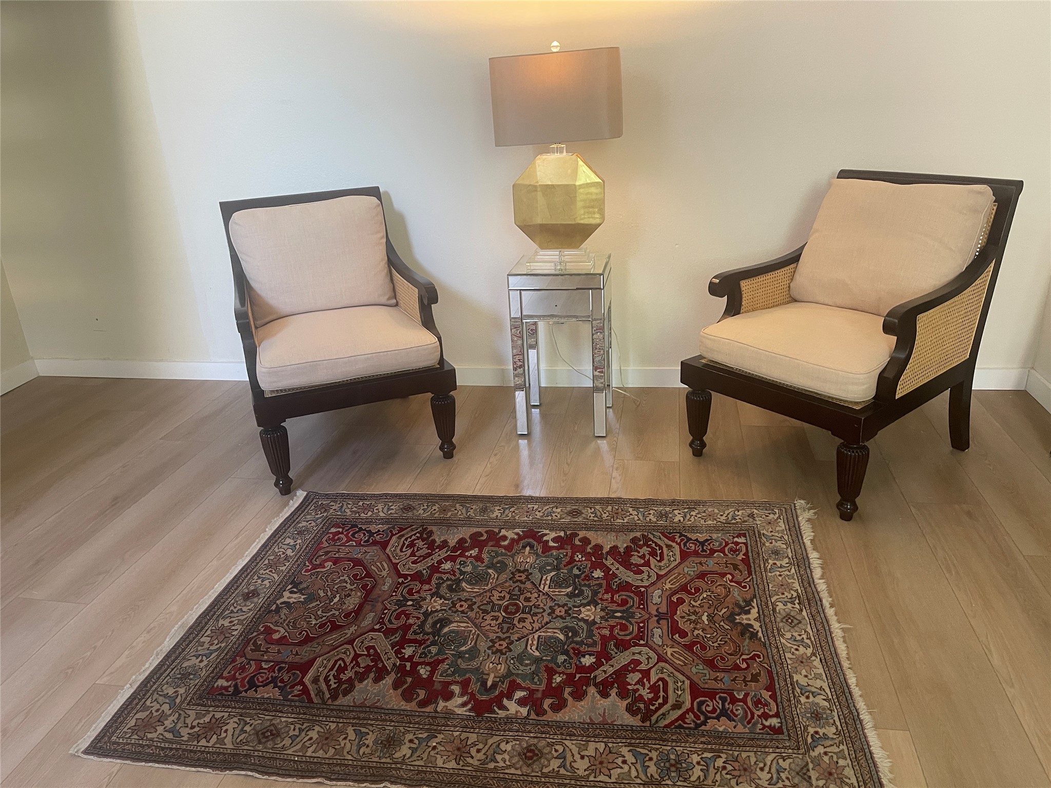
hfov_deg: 69.4
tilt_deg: -23.7
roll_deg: +4.5
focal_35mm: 25
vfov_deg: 54.9
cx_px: 526
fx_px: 759
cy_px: 394
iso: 250
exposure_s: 1/60
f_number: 1.6
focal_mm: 5.1
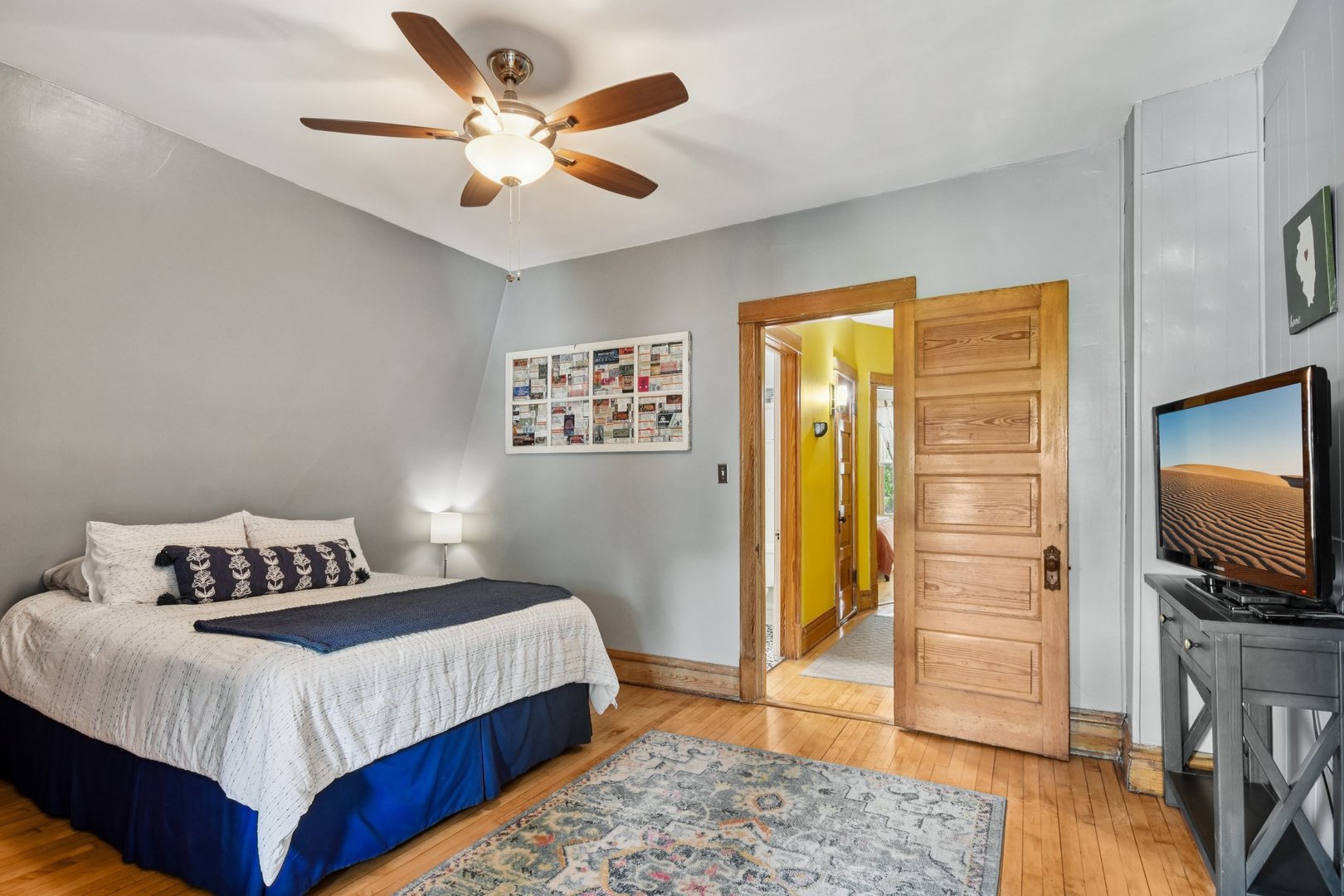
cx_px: 672
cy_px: 448
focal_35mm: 16
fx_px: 616
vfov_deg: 72.1
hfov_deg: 95.0
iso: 400
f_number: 8
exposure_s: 1/3
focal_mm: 11
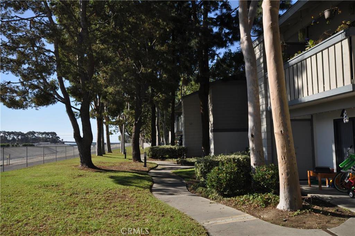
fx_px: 295
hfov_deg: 62.0
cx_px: 178
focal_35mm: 30
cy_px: 118
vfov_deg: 43.5
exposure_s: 1/200
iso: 200
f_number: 11
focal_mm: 20
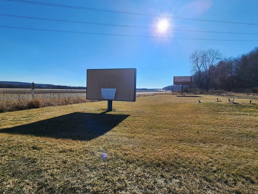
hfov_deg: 98.1
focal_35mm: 15
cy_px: 91
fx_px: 112
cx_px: 134
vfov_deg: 81.7
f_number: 2.2
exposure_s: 1/2745
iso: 50
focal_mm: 2.2
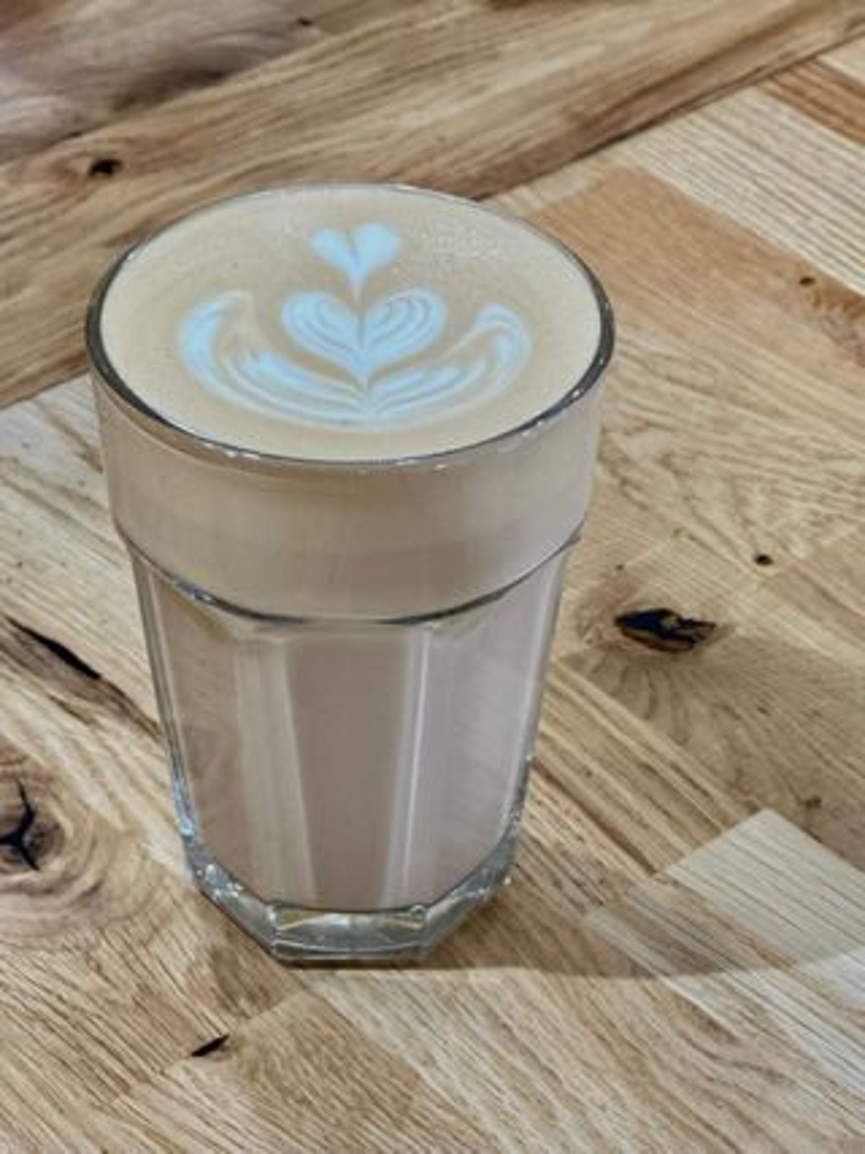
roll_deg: -3.0
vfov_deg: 25.3
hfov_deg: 19.1
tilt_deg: -36.6
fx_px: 2567
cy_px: 577
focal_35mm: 77
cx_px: 432
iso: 320
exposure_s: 1/25
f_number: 2.8
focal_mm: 9
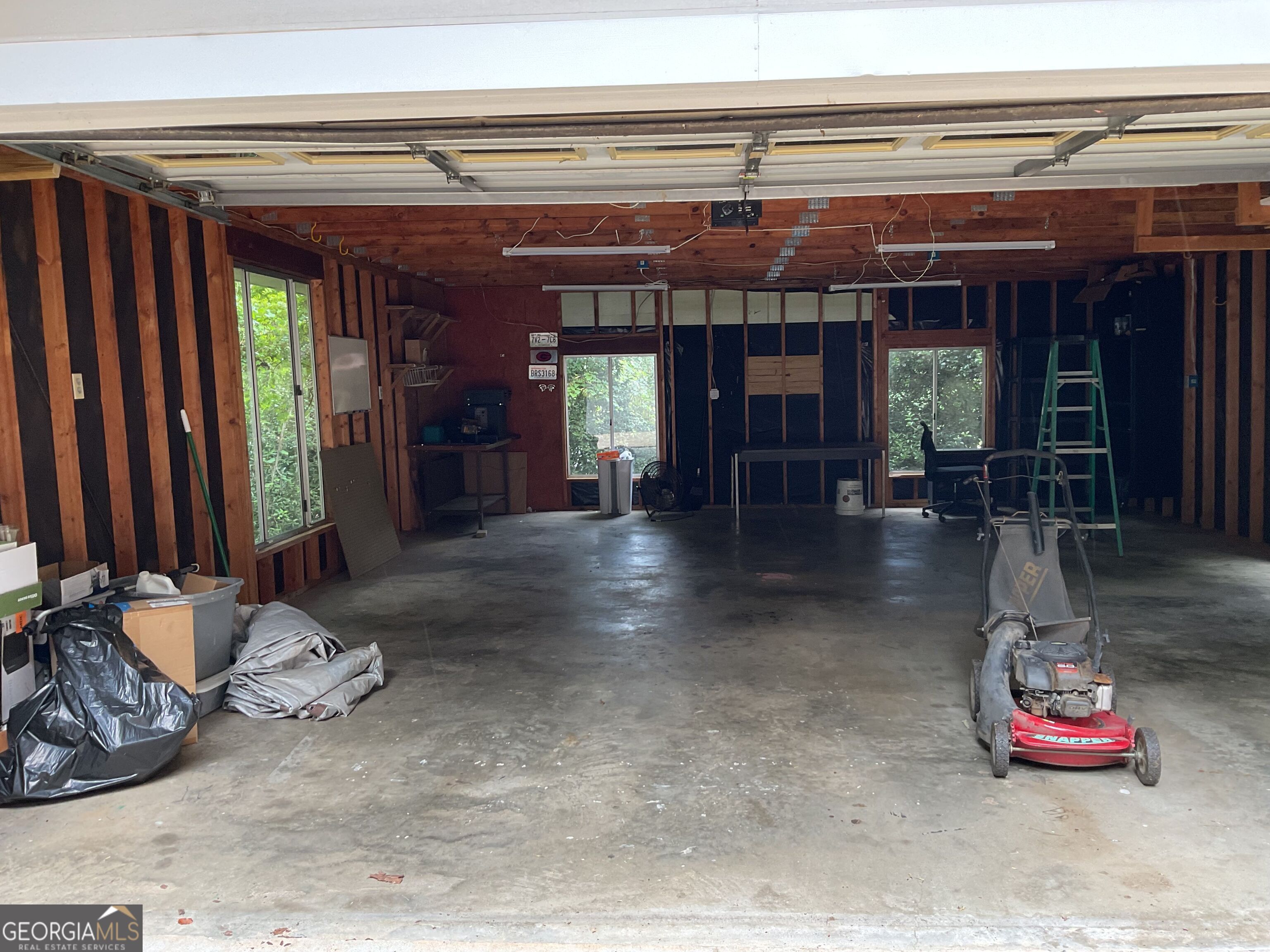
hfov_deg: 61.7
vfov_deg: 48.2
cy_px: 476
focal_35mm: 29
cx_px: 635
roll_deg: +0.9
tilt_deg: -6.1
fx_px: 1064
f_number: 1.8
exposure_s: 1/60
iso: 40
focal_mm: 3
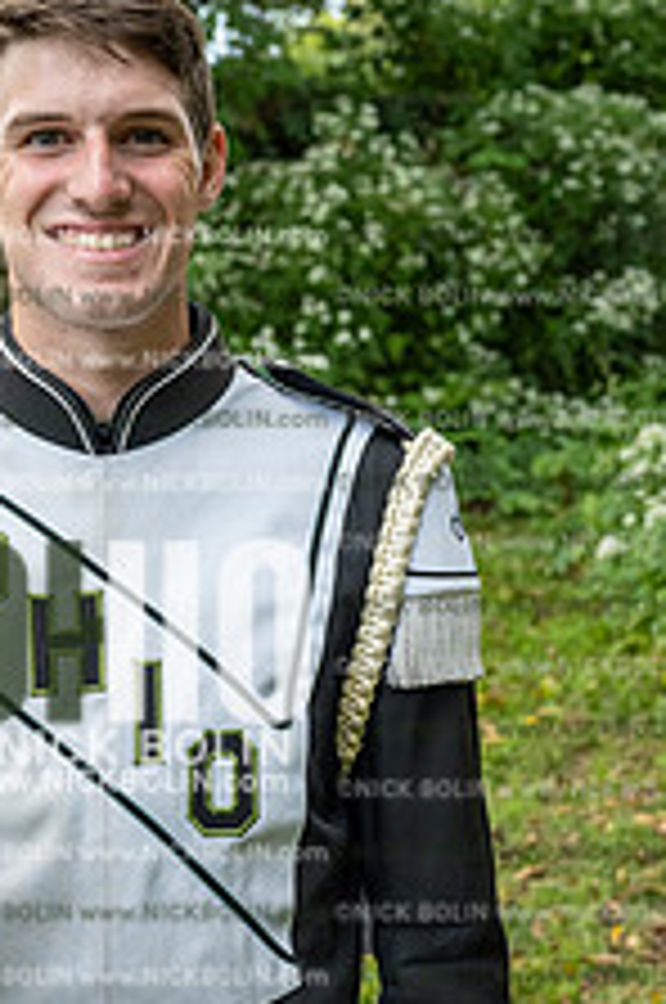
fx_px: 2644
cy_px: 666
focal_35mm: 95
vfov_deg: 21.4
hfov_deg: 14.3
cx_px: 122
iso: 1000
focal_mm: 47
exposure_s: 1/640
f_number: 5.6
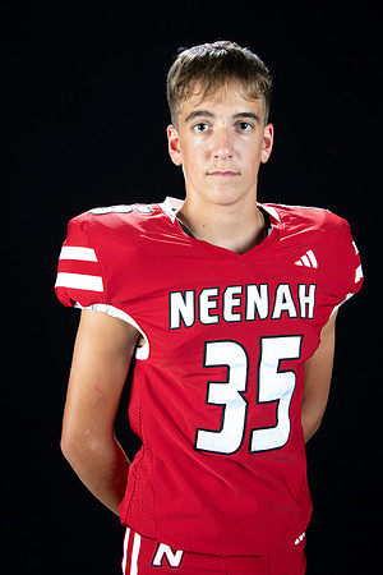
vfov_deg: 32.4
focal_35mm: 62
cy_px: 288
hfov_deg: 21.9
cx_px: 192
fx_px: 989
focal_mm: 62
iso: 320
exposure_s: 1/160
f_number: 9
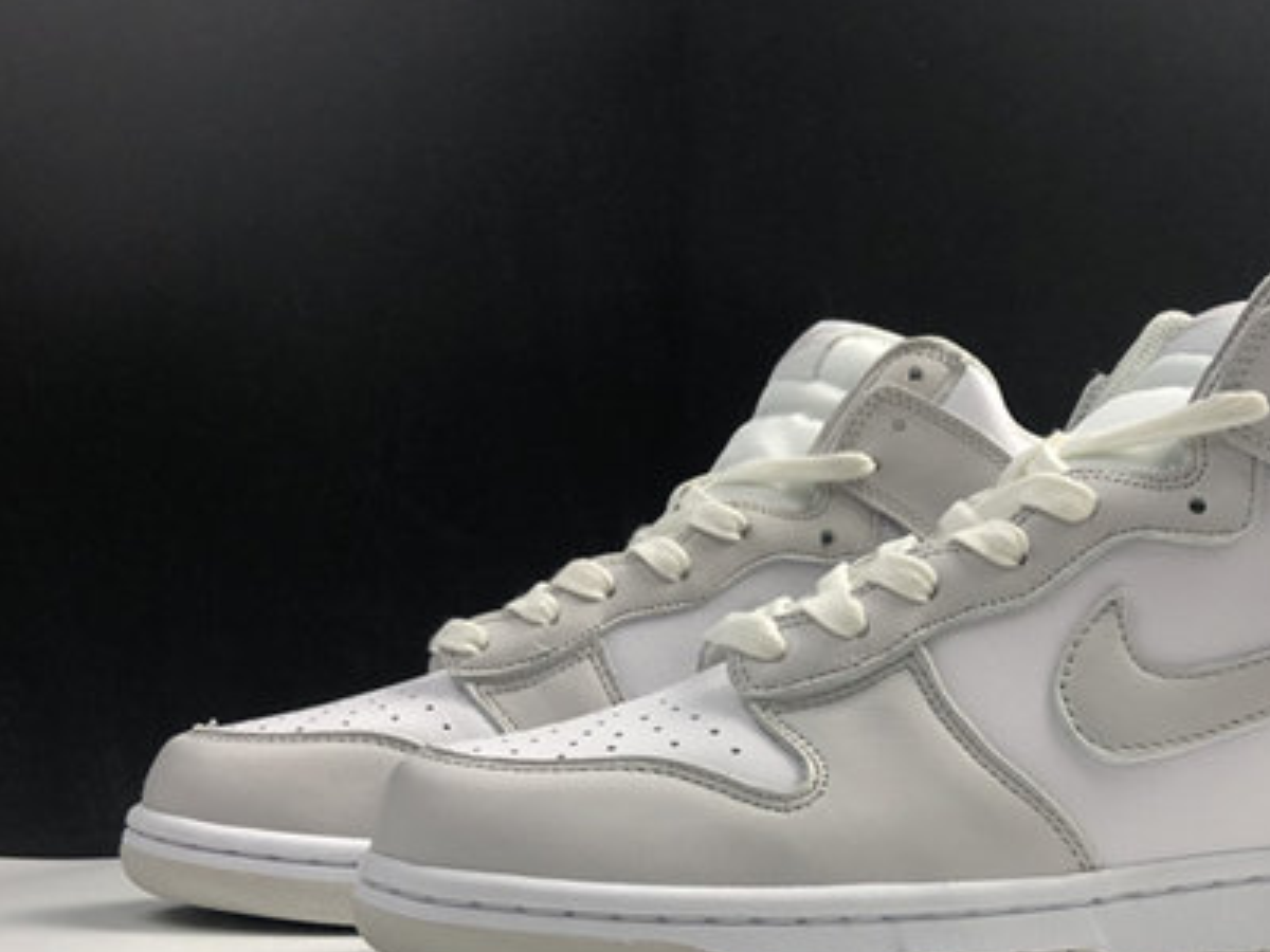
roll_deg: +1.6
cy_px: 712
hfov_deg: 38.3
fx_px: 1798
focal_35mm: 49
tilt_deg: +3.1
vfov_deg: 29.2
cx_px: 876
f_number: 1.8
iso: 25
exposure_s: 1/50
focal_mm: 4
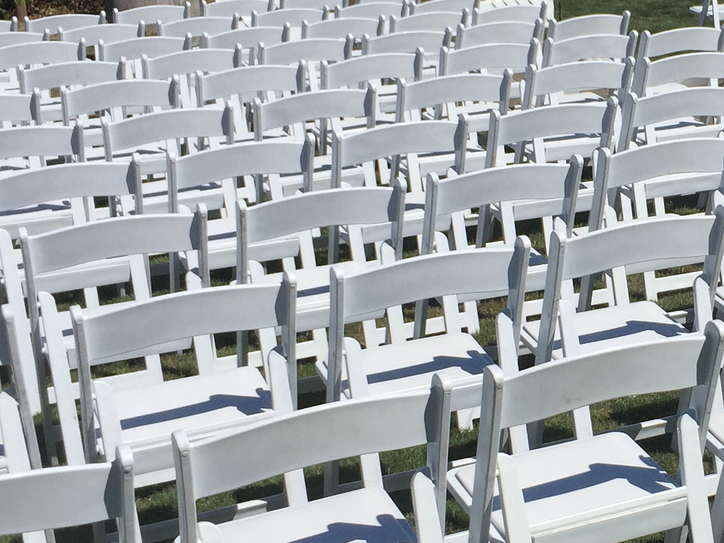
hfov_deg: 23.7
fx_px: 1653
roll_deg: +0.2
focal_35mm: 79
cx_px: 715
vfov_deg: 18.7
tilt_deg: -14.4
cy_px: 260
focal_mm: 4.15
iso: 32
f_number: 2.2
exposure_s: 1/4950
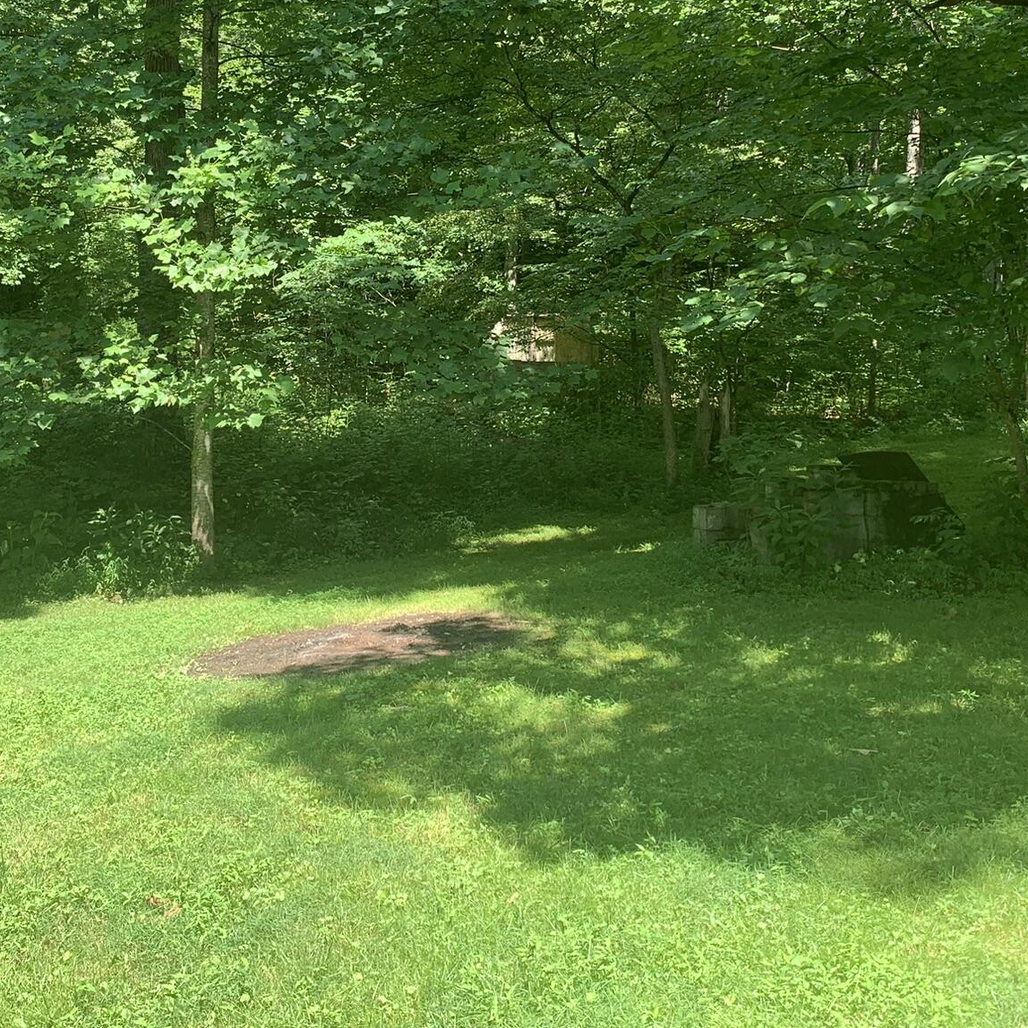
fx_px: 1378
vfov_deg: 40.5
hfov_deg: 40.5
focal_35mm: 41
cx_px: 350
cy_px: 348
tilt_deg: +4.6
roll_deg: -1.9
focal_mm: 4.25
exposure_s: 1/302
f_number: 1.8
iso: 25
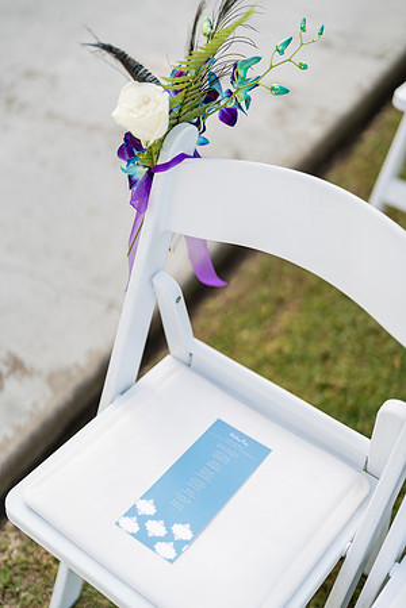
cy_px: 304
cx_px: 203
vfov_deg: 39.6
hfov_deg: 27.0
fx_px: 846
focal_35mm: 50
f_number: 1.2
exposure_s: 1/3200
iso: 100
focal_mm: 50
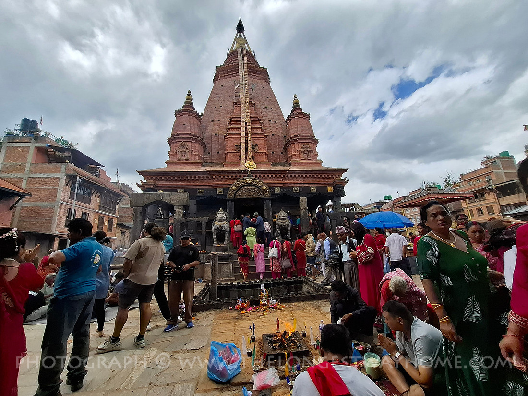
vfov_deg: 89.9
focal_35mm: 13
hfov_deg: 106.2
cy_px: 198
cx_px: 264
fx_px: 198
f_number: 2.2
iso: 40
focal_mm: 1.74
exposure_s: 1/865
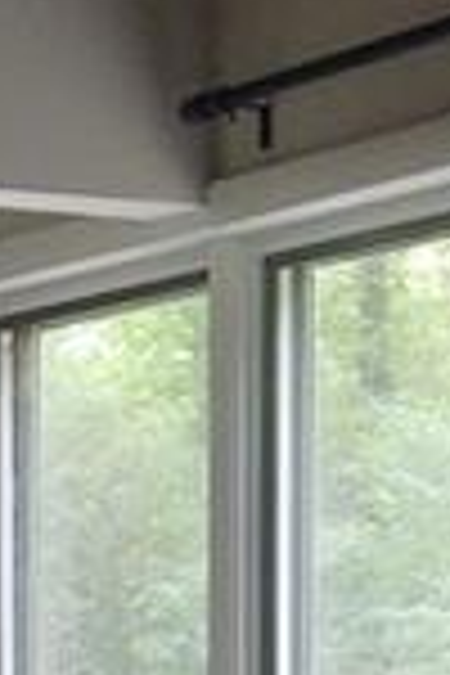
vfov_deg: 13.5
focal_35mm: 144
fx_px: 2700
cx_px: -382
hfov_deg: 9.1
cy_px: 972
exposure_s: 1/40
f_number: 1.7
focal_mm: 4.75
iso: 272
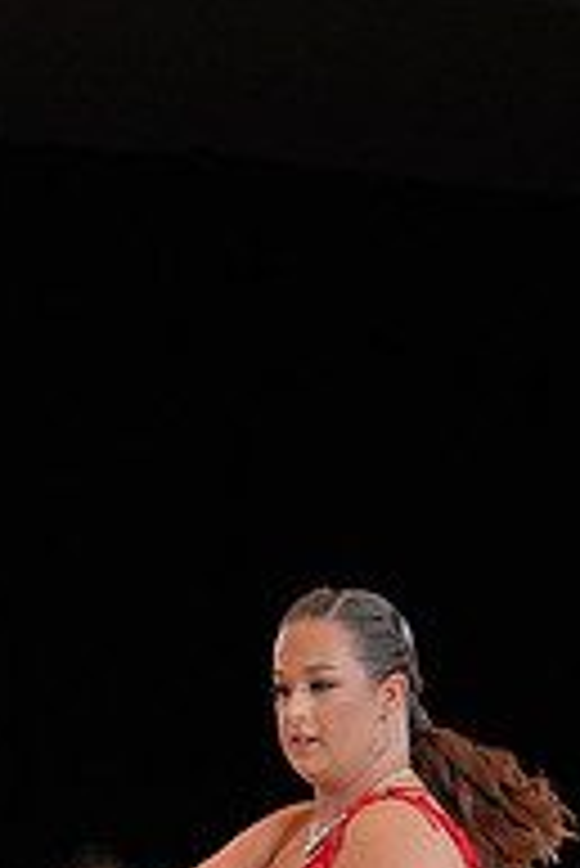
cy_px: 1192
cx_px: 52
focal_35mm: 237
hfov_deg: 5.8
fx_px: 5717
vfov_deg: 8.5
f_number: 4
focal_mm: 79
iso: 2500
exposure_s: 1/500
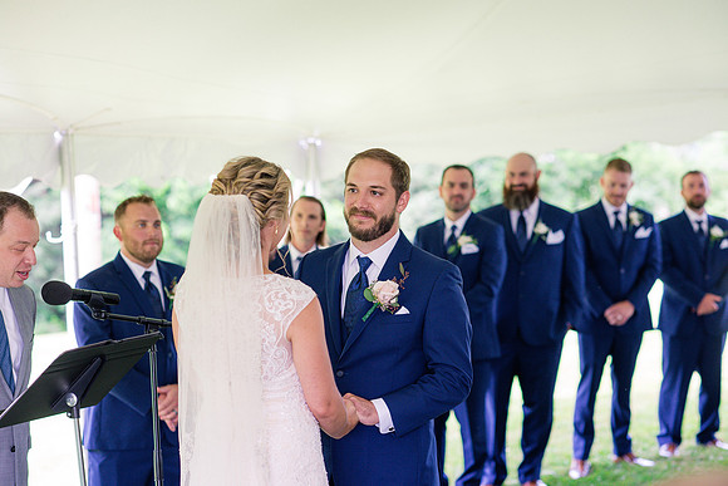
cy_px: 243
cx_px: 364
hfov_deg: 23.9
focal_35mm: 85
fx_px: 1719
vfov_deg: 16.1
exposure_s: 1/250
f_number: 3.2
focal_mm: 85
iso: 500
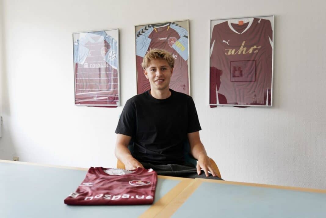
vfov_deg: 37.9
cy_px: 109
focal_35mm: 35
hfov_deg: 54.4
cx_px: 163
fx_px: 317
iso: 400
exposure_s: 1/40
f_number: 5.6
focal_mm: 35
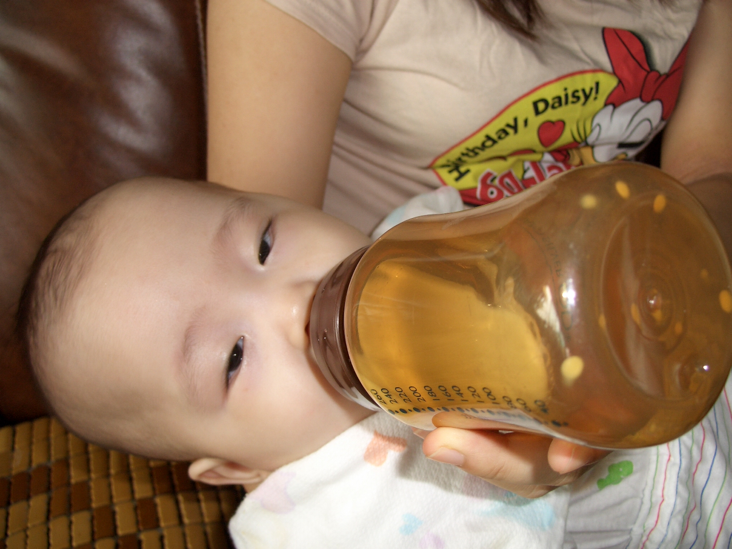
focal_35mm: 33
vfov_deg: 42.9
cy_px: 274
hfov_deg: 55.4
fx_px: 698
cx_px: 366
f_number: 2.8
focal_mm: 7.1
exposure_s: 1/60
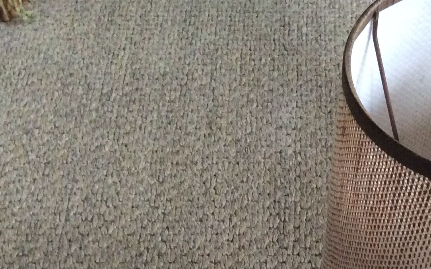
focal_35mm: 81
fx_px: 951
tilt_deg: -54.5
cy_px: 357
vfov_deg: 15.3
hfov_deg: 24.6
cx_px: 410
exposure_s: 1/25
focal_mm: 3.3
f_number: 2.4
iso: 250
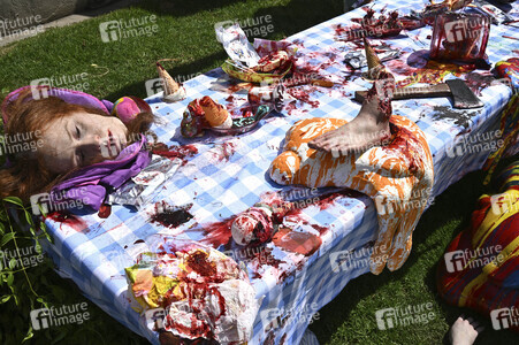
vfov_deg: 37.8
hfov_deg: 54.5
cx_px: 260
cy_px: 172
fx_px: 504
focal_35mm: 35
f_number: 16
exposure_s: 1/320
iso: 200
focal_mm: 35
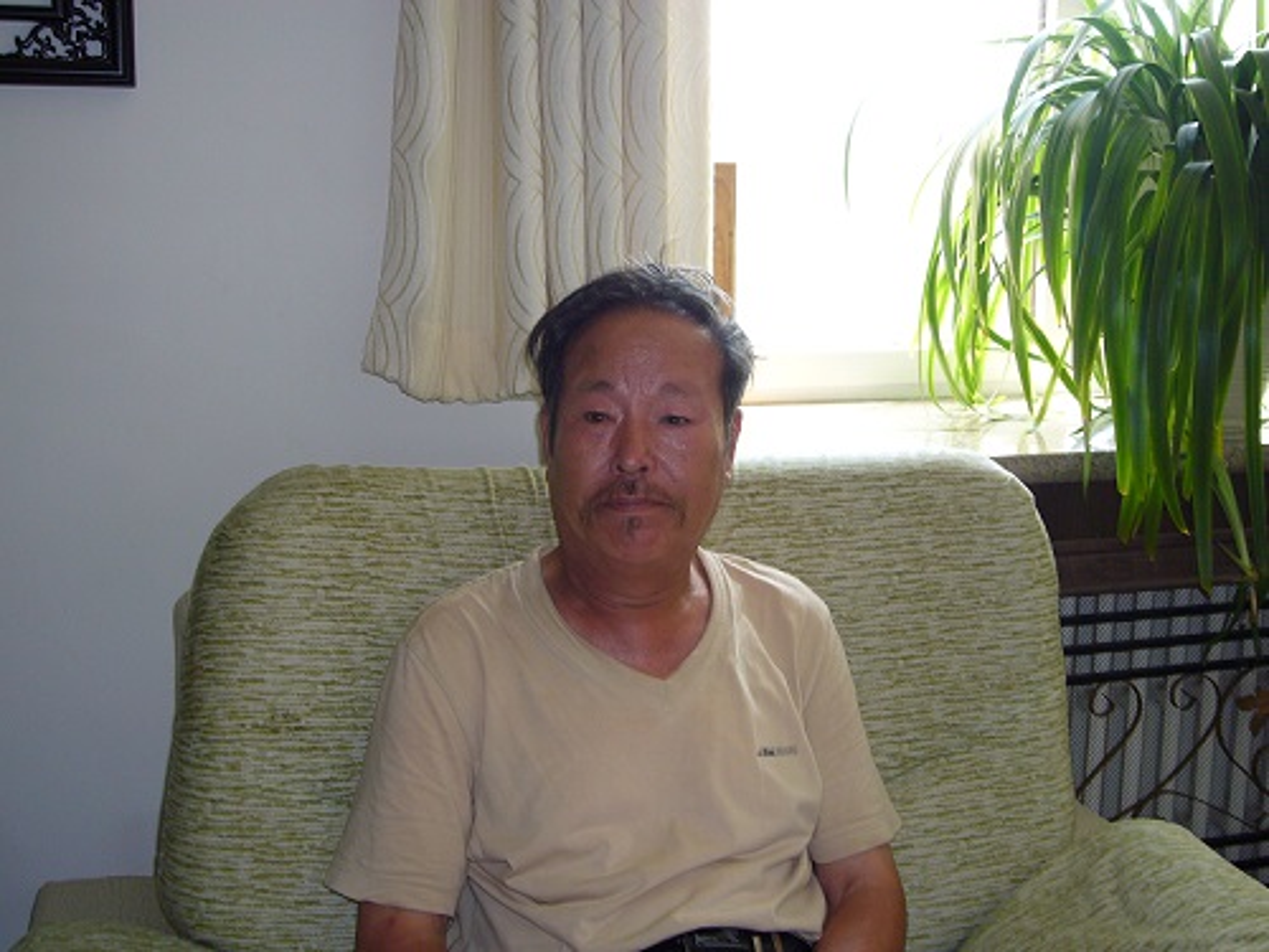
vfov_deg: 34.3
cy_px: 476
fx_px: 1540
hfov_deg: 44.8
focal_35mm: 42
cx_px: 634
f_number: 3.3
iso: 100
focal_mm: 6.9
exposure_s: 1/30
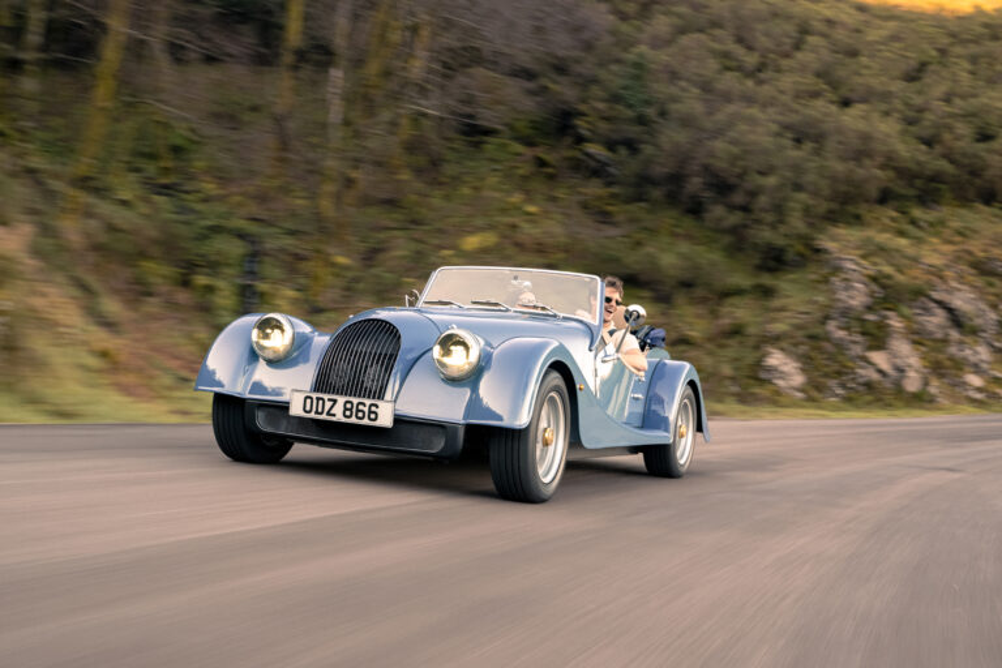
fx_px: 1252
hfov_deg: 43.6
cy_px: 334
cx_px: 501
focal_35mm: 45
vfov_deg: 29.9
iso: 160
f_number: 5.6
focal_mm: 45
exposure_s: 1/30
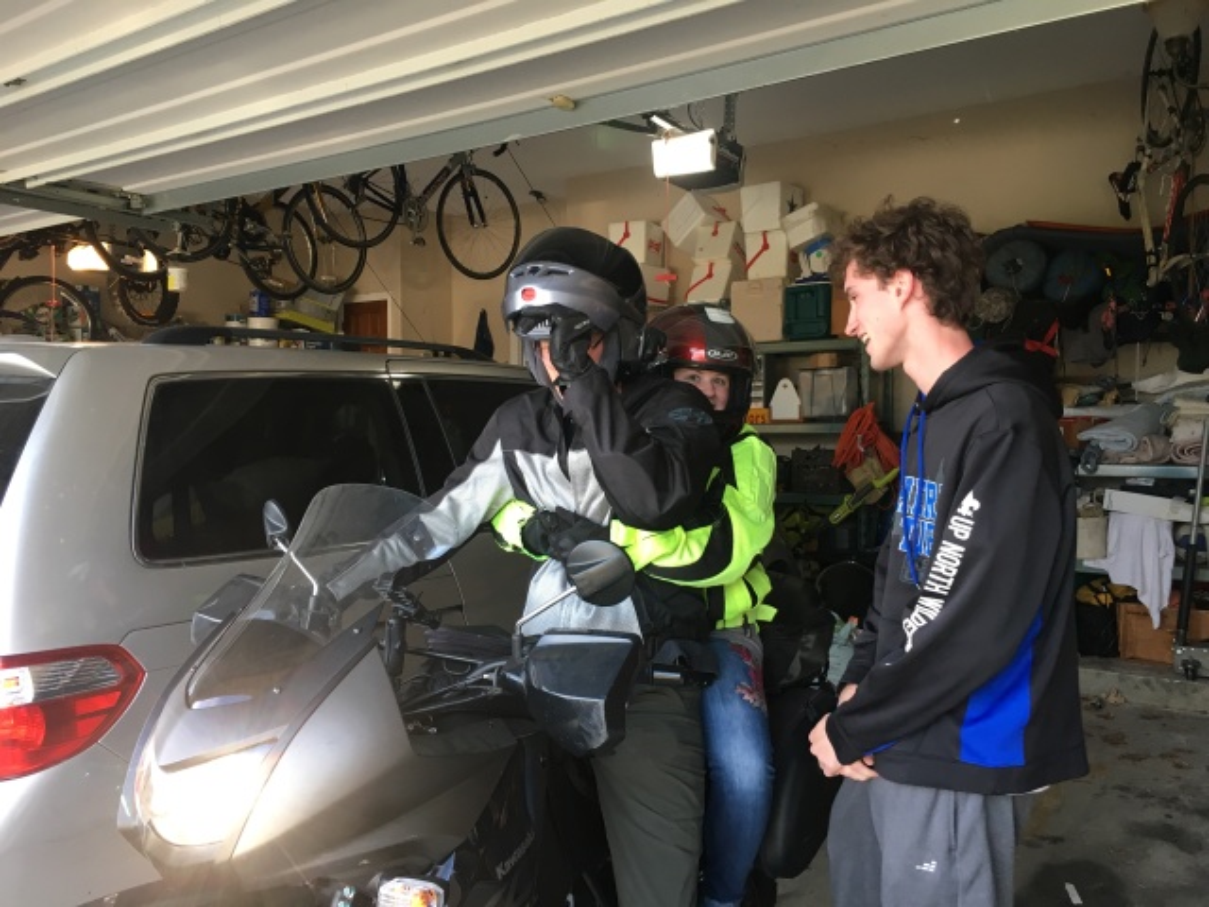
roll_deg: +0.6
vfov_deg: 48.2
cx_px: 604
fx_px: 1013
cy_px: 454
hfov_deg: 61.7
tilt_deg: -1.3
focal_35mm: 29
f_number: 2.2
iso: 32
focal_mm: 4.15
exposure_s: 1/30
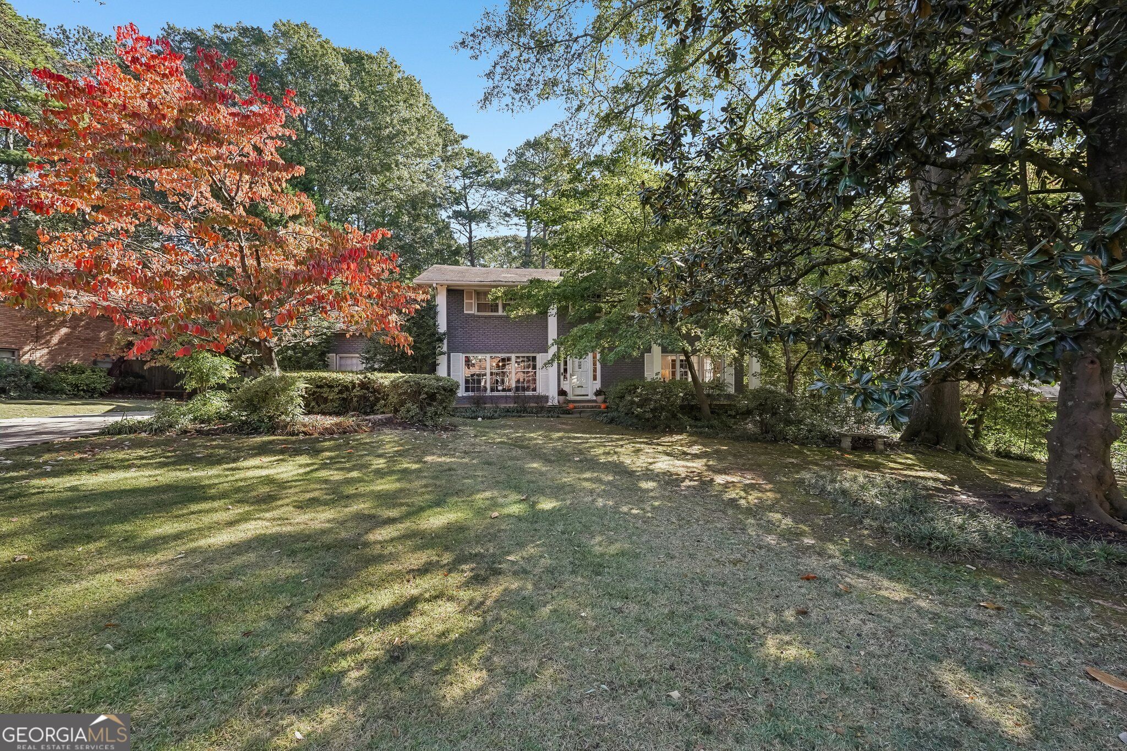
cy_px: 376
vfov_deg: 73.7
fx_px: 501
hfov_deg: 96.7
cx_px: 564
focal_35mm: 16
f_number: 8
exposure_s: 1/250
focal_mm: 16
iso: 800
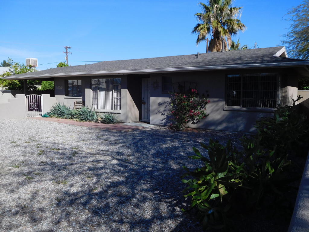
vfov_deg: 49.7
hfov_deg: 63.4
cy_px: 116
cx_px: 154
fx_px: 250
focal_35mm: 28
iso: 125
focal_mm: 5
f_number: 7
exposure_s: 1/400
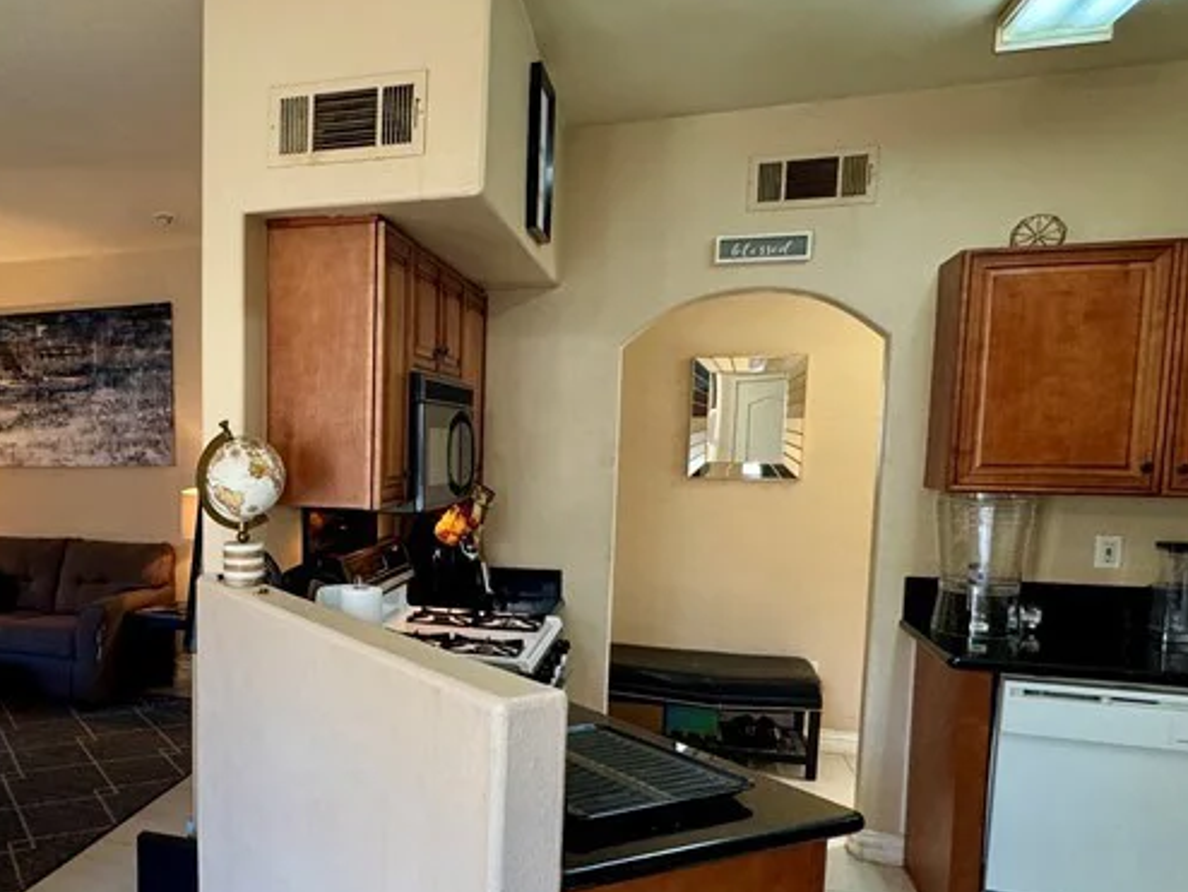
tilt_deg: -5.3
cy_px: 524
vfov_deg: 48.0
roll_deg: -0.4
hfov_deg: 57.3
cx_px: 248
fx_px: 996
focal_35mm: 29
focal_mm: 2.22
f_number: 2.2
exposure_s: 1/60
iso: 200
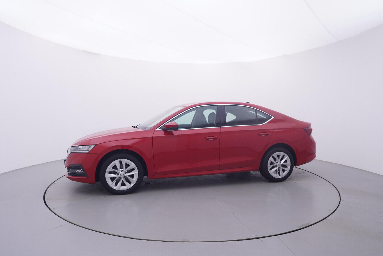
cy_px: 128
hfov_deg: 77.3
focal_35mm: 22
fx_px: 240
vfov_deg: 56.2
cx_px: 192
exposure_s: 1/80
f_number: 5
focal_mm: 15
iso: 200
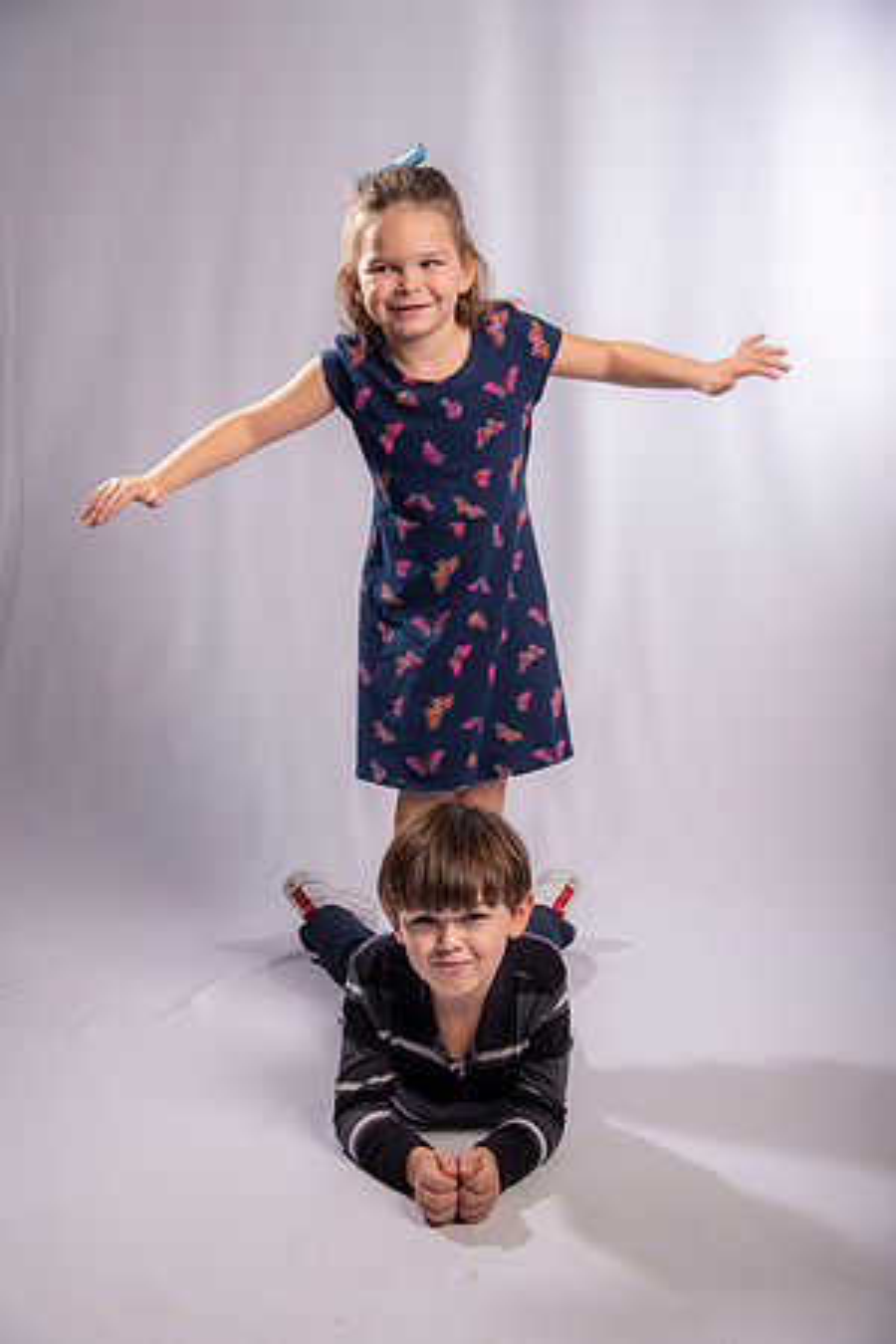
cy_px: 672
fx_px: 1717
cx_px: 448
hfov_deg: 29.2
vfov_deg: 42.7
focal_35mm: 46
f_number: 5
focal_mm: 46
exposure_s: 1/160
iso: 125
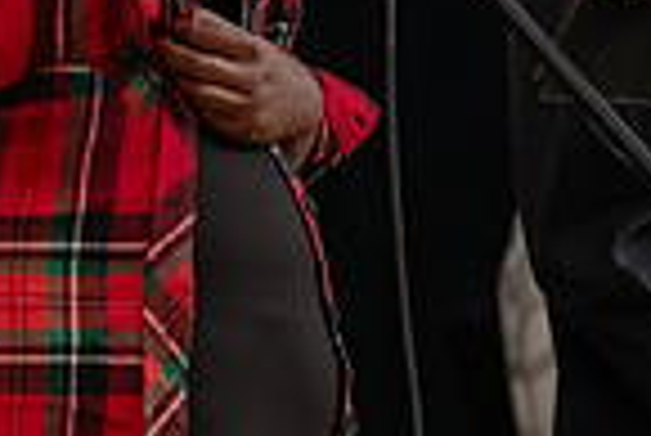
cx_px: 189
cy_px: -128
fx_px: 12635
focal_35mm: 698
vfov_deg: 2.0
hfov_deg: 3.0
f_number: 3.5
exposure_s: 1/60
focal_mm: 175
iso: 1600
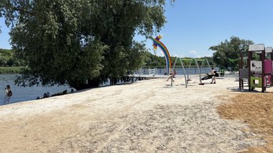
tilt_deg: +1.4
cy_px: 55
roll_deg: -0.2
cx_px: 131
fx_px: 217
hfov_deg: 64.3
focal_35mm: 30
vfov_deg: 38.5
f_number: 1.6
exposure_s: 1/4854
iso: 50
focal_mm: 5.96
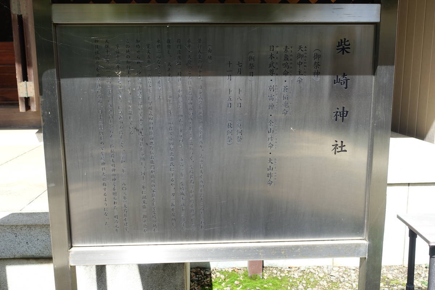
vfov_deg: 40.0
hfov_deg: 57.2
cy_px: 145
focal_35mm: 33
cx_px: 218
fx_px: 399
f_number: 4
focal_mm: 11.93
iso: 125
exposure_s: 1/320
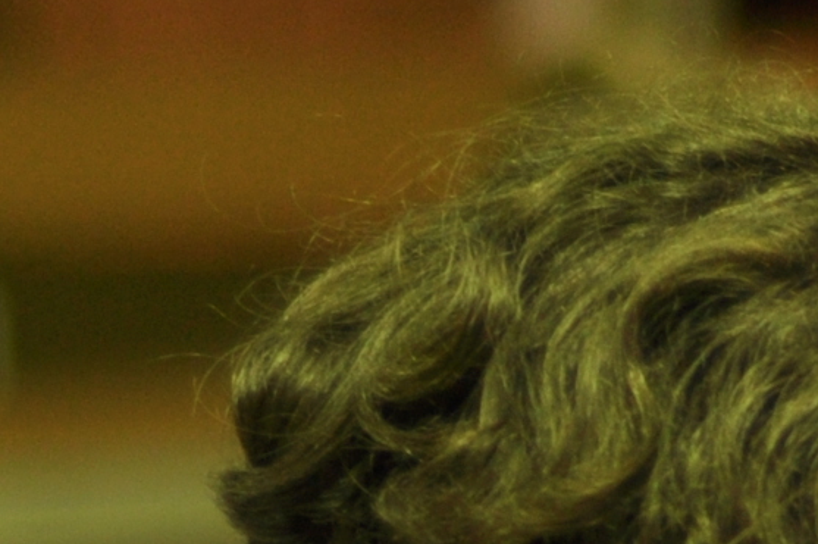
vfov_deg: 3.1
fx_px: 9827
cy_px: 1209
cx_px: 1116
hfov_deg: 4.7
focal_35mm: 433
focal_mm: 50
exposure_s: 1/60
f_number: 1.8
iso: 200
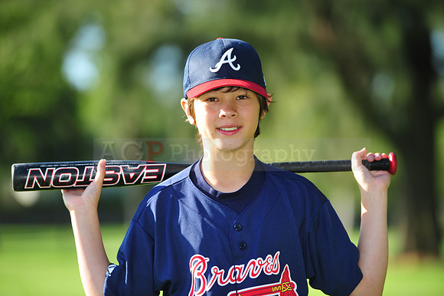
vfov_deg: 6.9
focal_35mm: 200
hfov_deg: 10.3
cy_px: 148
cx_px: 222
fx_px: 2465
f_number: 4
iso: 200
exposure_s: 1/500
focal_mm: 200
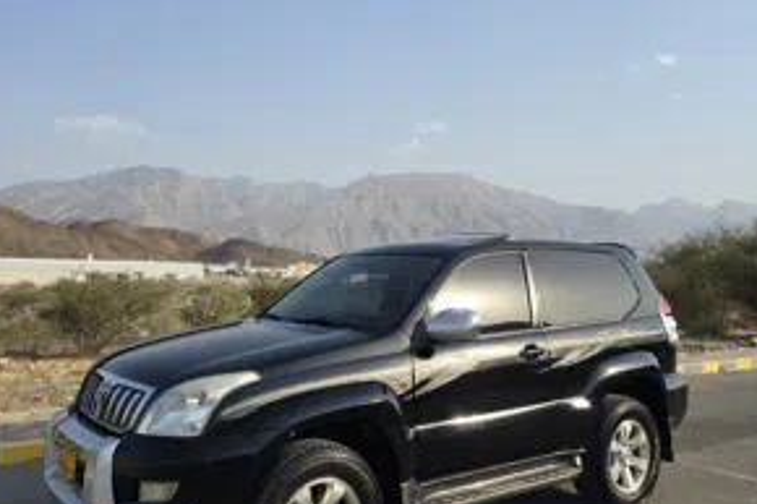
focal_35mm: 33
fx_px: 693
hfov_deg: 57.2
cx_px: 384
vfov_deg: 39.9
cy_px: 227
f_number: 1.7
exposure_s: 1/633
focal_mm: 6.3
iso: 12
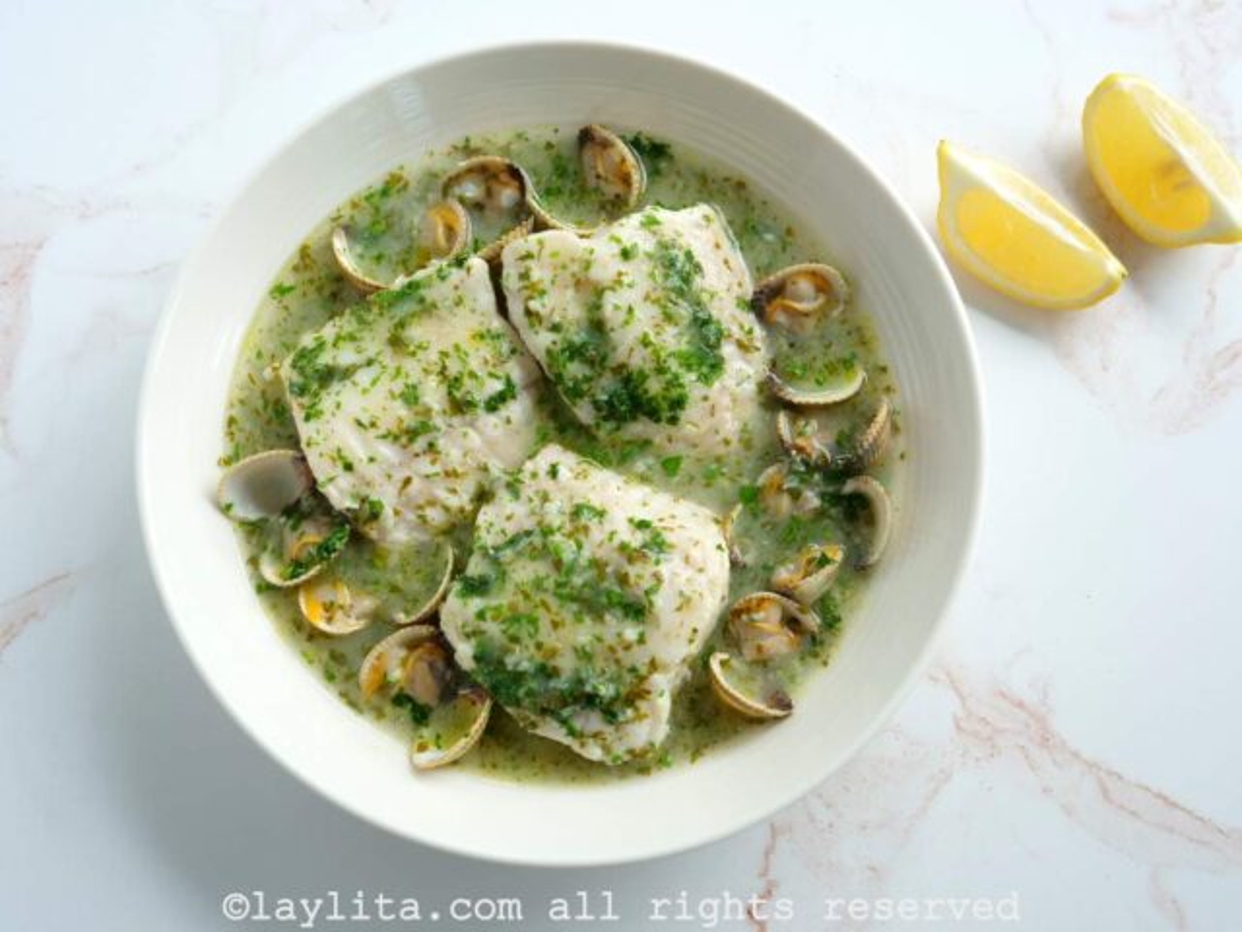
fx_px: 1579
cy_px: 466
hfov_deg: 42.9
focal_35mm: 44
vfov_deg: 32.9
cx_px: 621
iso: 200
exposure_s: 1/125
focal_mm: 22
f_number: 3.3
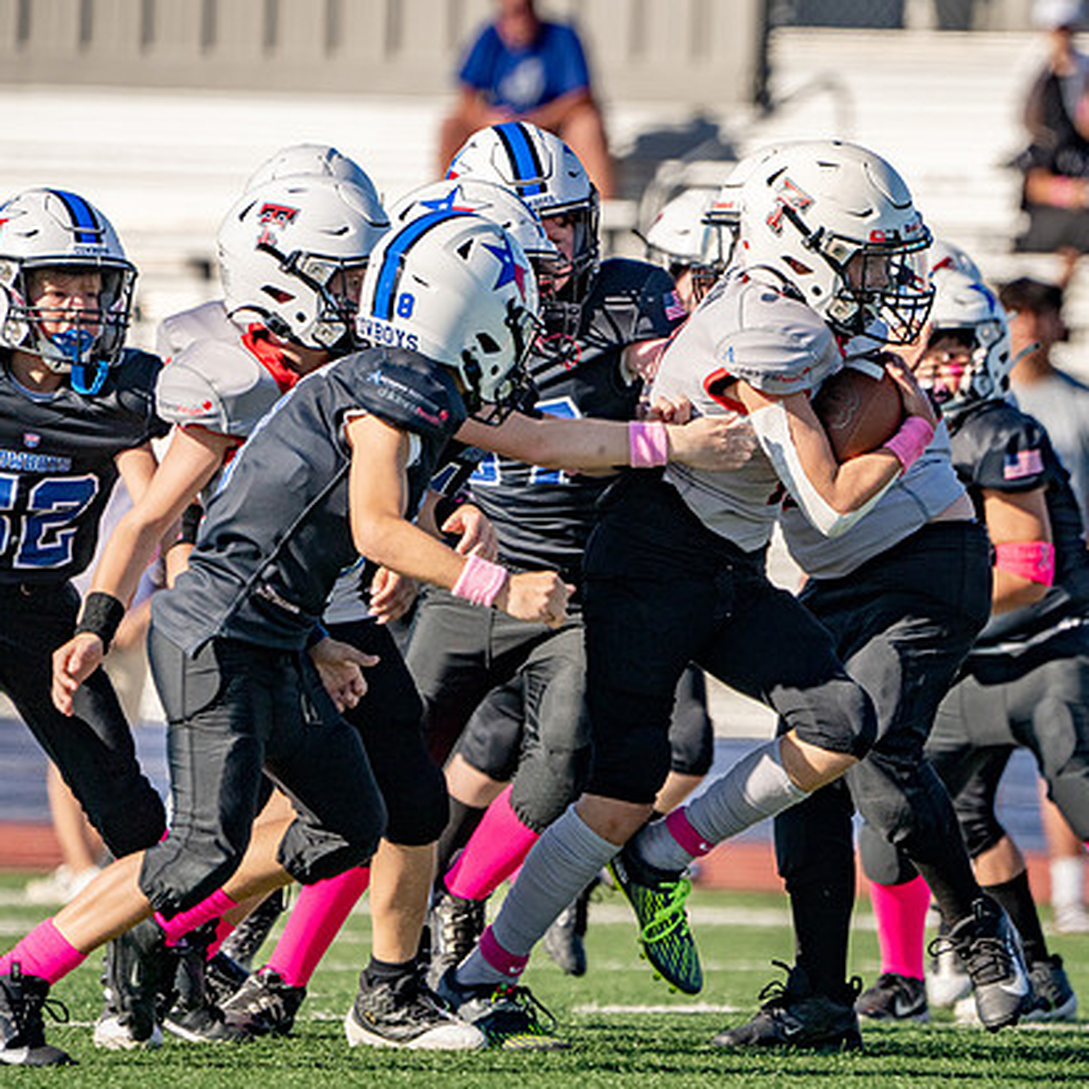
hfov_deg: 3.0
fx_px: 20608
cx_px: 885
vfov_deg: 3.0
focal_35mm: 579
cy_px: 527
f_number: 5.6
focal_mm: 400
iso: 320
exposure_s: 1/2500
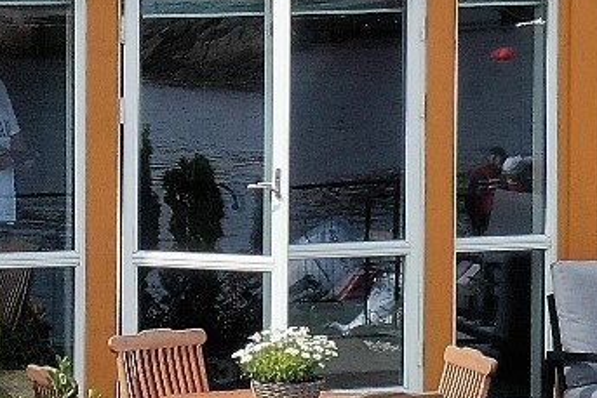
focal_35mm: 135
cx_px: 267
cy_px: -201
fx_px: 2240
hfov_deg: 15.2
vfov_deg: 9.9
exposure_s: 1/500
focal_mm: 10.26
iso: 100
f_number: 5.6
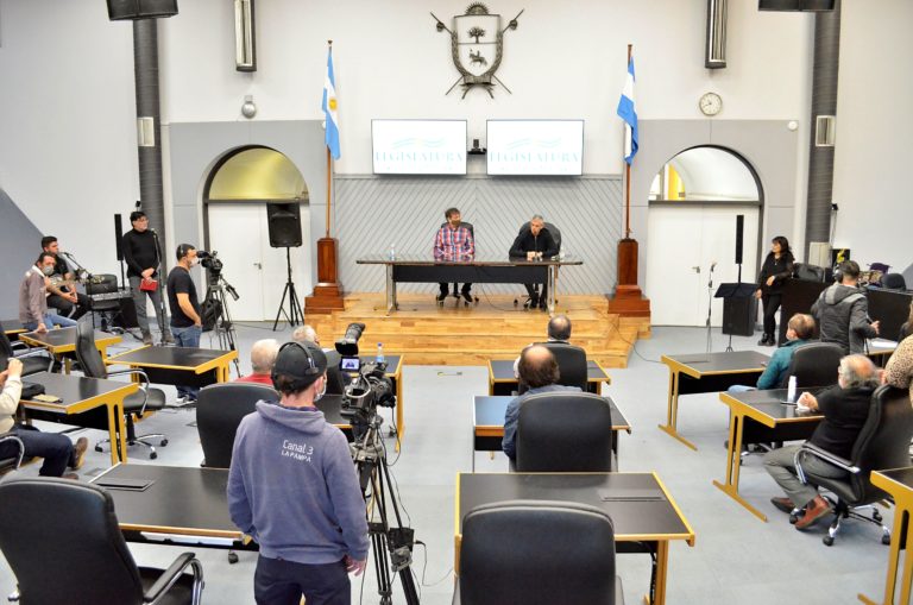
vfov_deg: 43.4
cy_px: 302
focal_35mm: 30
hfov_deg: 62.0
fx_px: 759
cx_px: 456
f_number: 4.5
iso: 3200
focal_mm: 20
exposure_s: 1/80
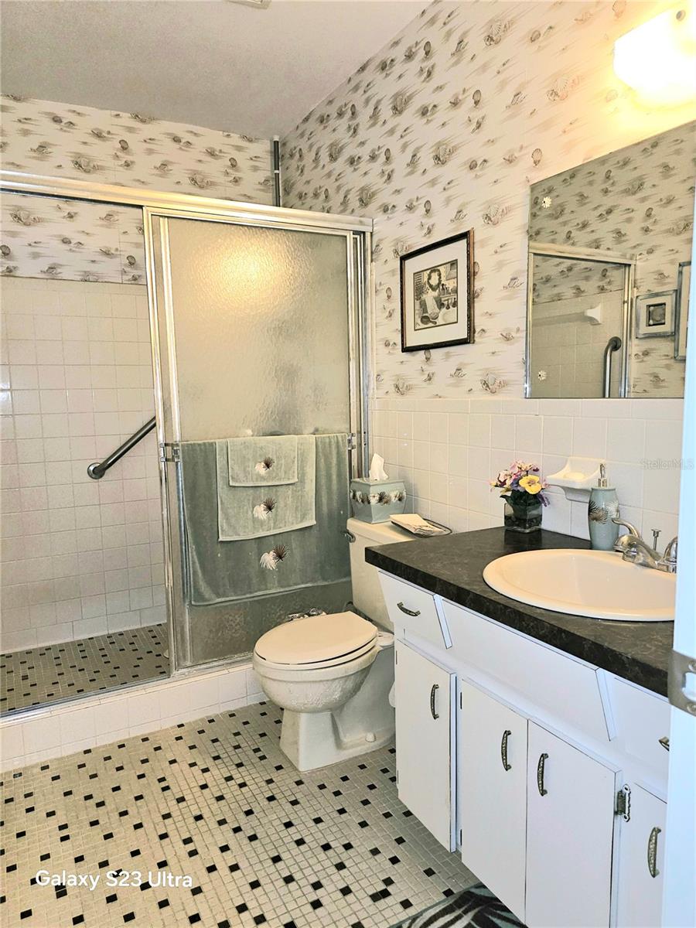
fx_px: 617
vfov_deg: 73.9
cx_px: 348
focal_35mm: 23
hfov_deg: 58.9
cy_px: 464
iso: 100
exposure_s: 1/24
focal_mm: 6.3
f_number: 1.7
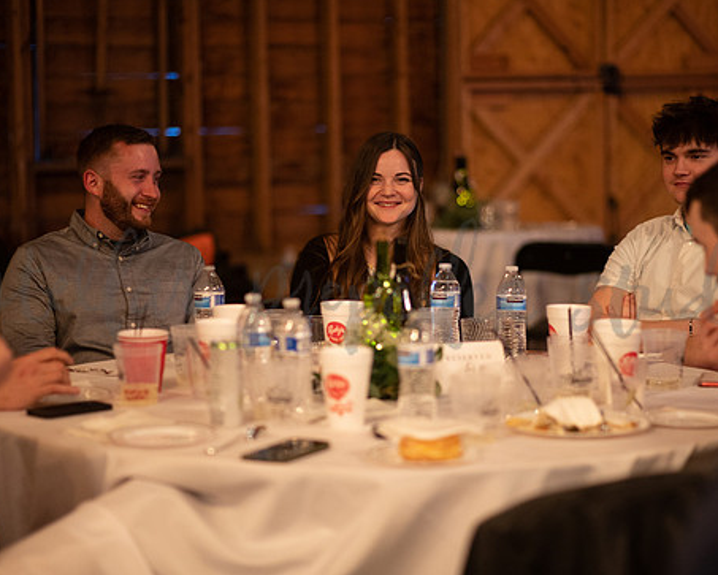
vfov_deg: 15.1
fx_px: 2169
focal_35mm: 102
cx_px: 388
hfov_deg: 18.8
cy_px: 287
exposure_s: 1/200
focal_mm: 85
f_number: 1.4
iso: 2500
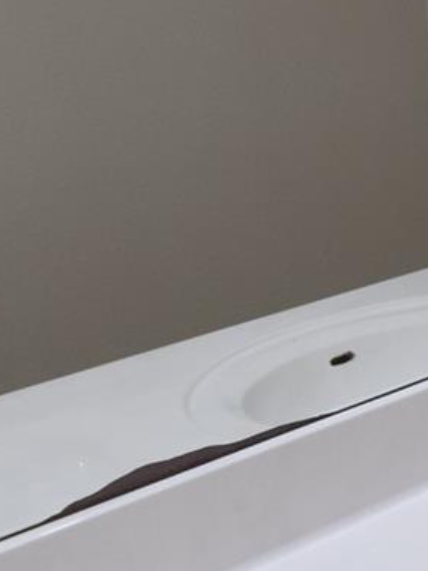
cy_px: 339
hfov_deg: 13.2
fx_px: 1411
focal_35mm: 86
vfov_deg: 22.8
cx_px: 1014
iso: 400
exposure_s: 1/100
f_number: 5
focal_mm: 11
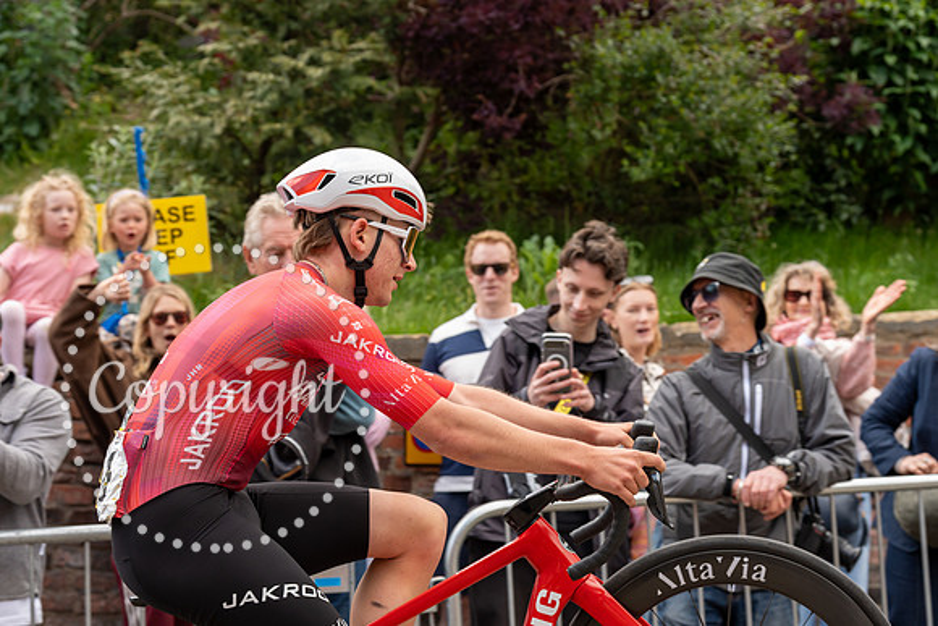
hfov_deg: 28.8
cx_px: 469
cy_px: 313
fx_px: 1824
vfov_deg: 19.5
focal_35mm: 70
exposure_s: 1/1000
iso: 800
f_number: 5
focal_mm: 70
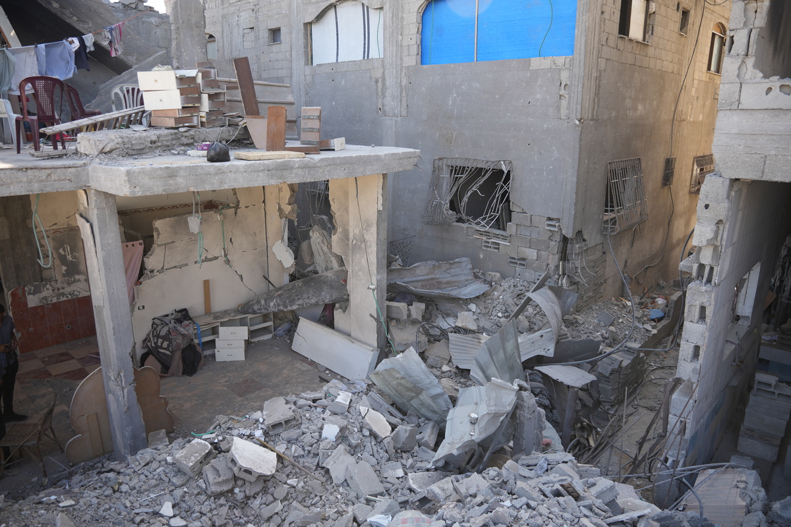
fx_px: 527
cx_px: 396
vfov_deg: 53.1
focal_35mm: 24
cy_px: 264
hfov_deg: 73.7
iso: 125
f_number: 4
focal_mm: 24
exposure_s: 1/160
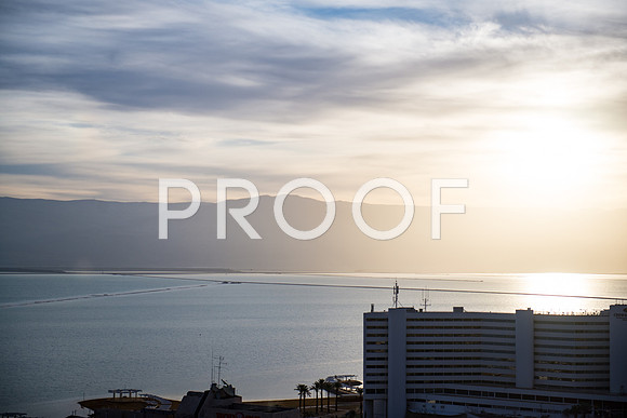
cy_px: 209
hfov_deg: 28.8
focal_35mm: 70
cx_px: 314
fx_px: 1219
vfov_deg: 19.5
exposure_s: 1/4000
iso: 200
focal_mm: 70
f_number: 2.8
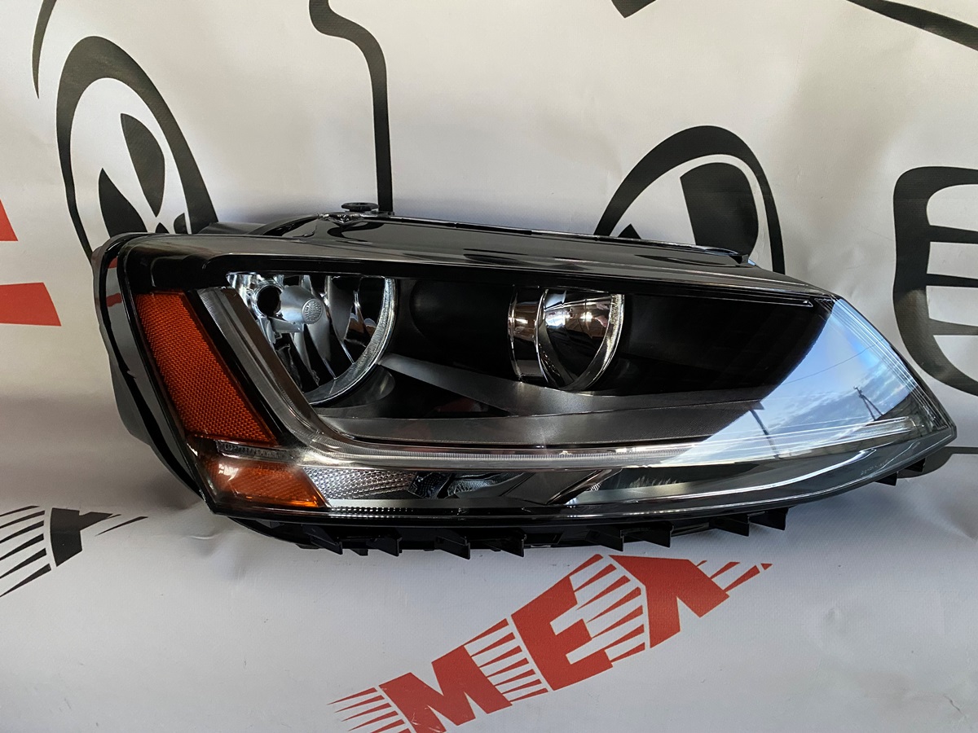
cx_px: 489
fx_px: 735
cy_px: 366
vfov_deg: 53.1
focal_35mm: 26
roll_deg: -0.7
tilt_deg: -25.2
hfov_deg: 67.3
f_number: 1.8
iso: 500
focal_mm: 4.25
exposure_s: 1/54
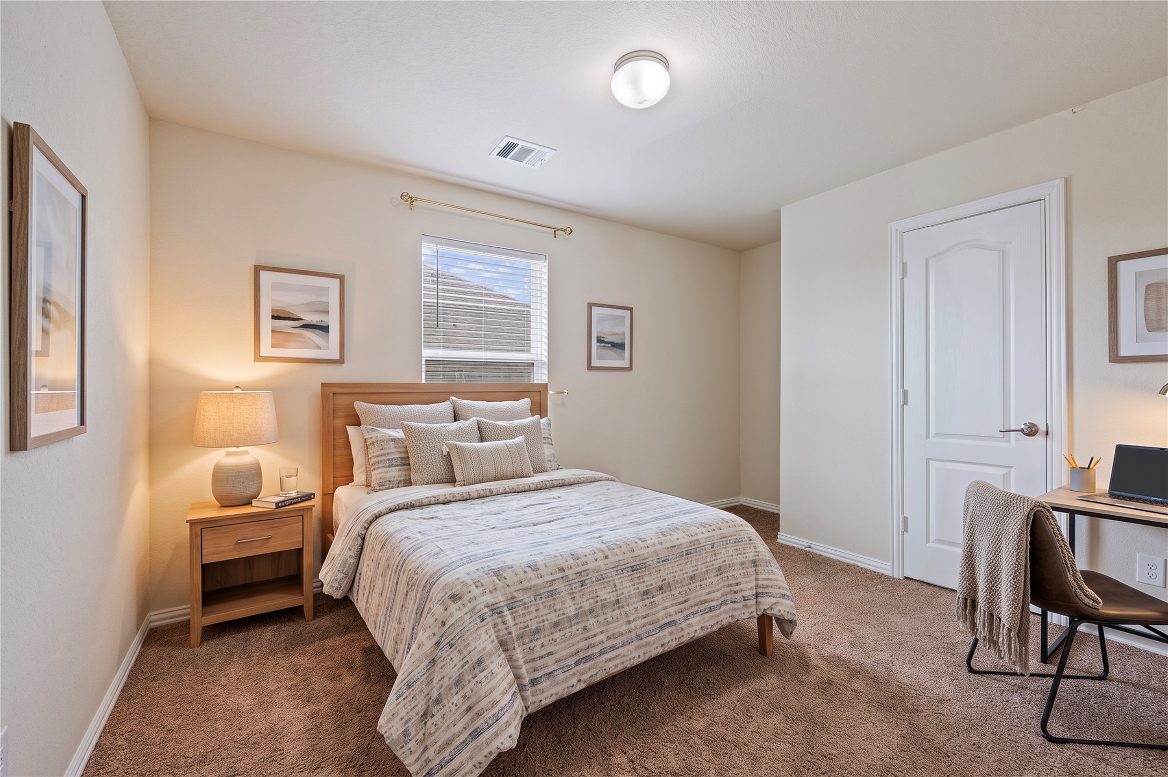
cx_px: 584
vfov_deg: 77.2
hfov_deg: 100.4
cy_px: 388
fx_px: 486
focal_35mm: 15
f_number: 6.3
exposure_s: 1/5
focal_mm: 15
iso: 125
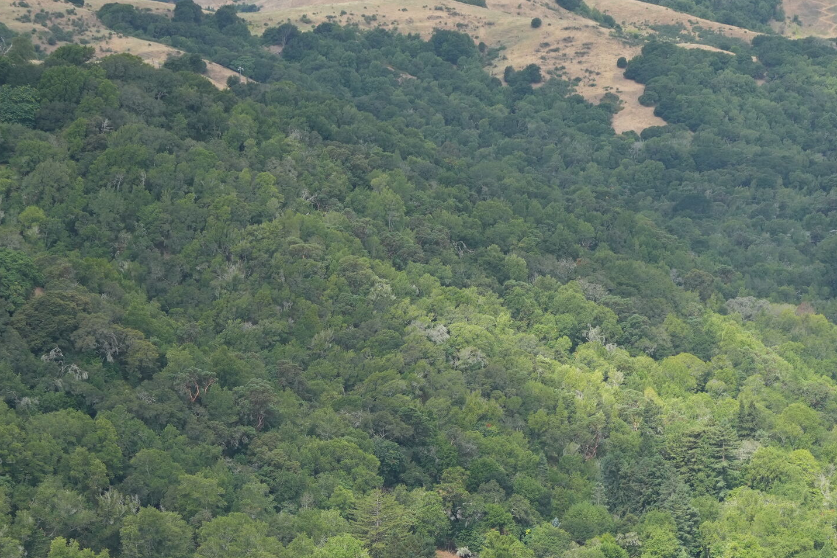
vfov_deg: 7.3
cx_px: 507
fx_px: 4348
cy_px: 662
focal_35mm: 187
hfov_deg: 11.0
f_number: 5
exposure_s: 1/1000
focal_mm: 62
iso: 250
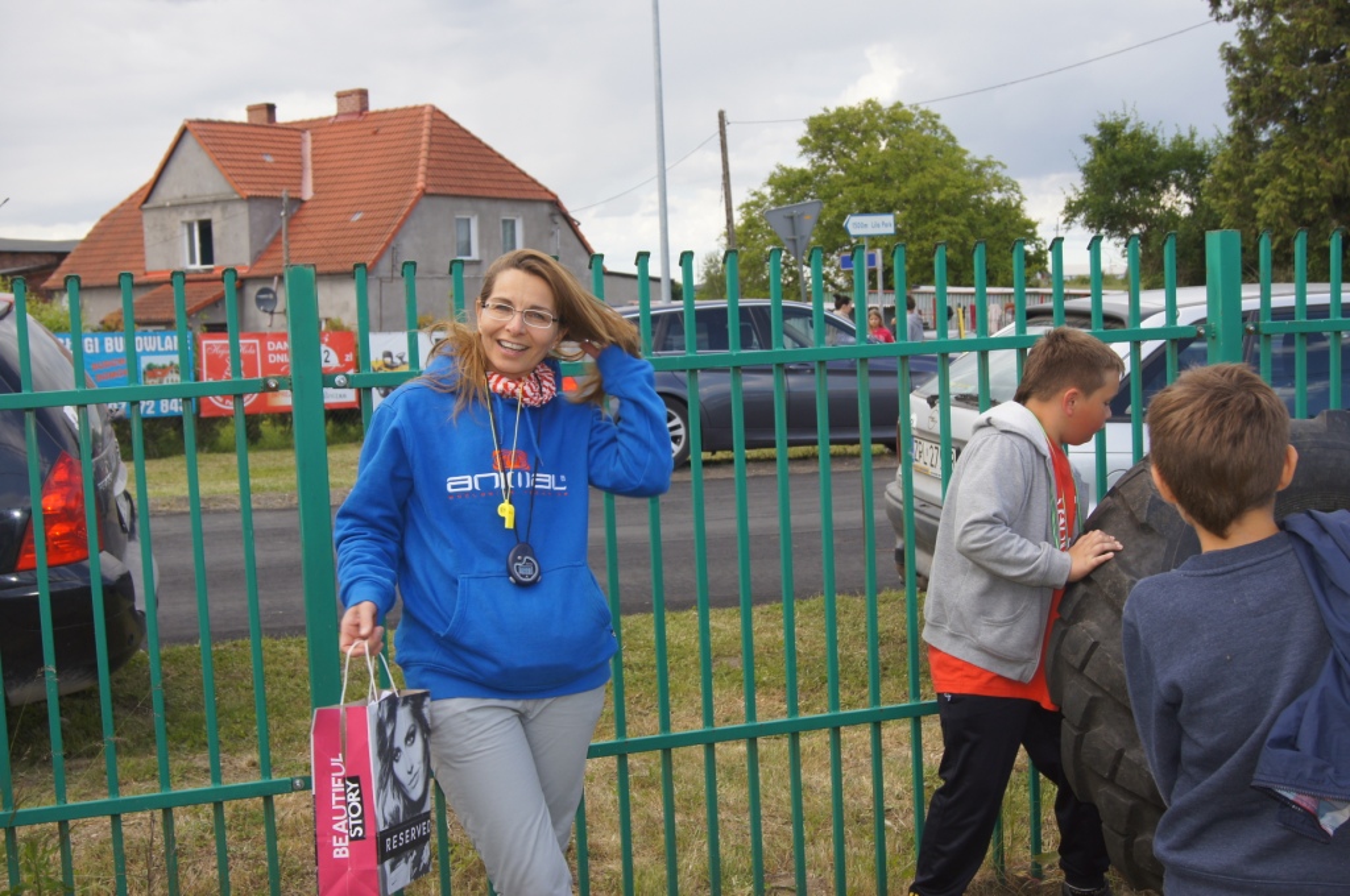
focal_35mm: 45
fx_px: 1685
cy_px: 448
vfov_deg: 29.8
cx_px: 675
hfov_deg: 43.7
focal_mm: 30
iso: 100
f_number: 8
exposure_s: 1/125
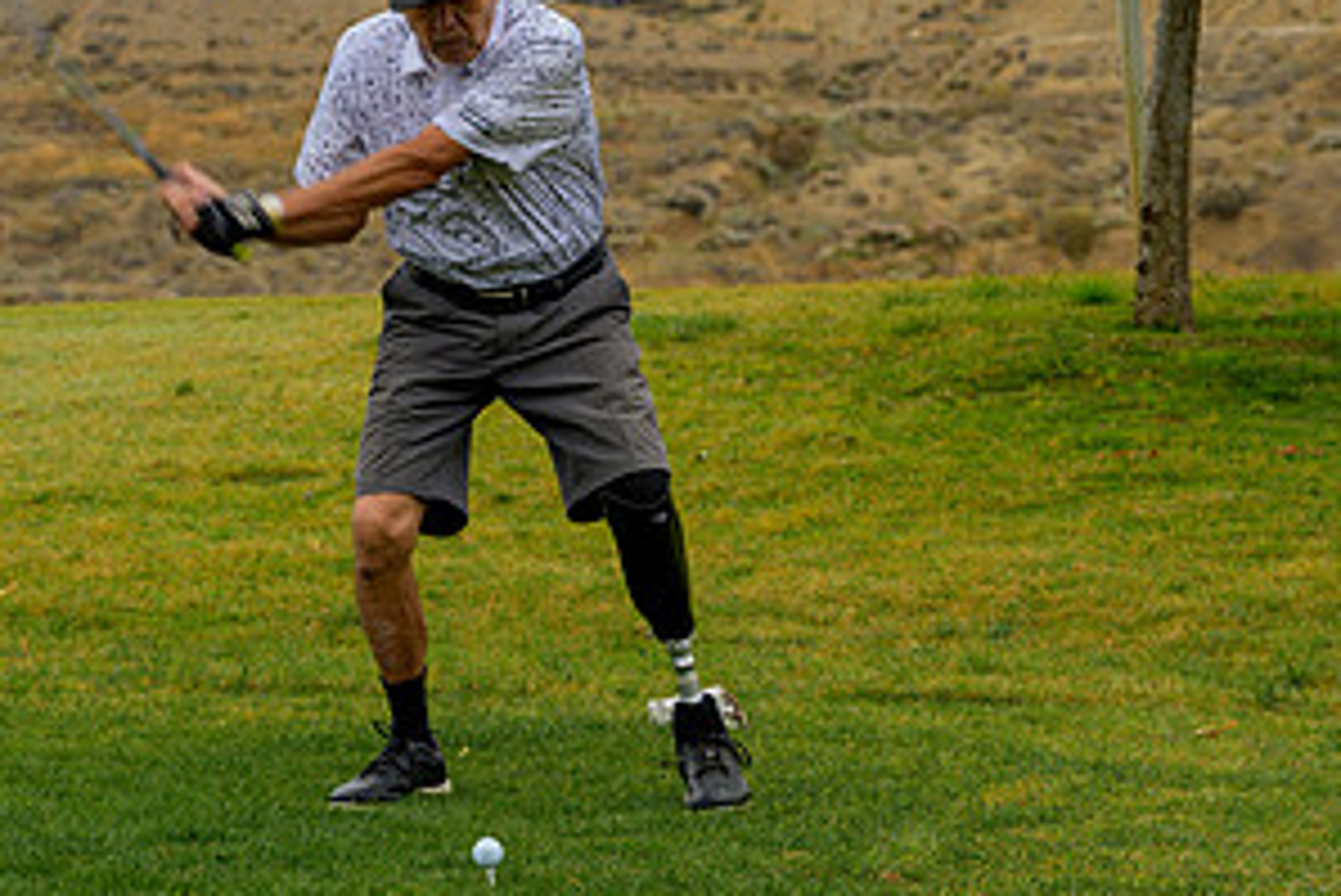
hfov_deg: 18.0
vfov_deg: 12.1
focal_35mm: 113
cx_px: 459
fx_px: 4211
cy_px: 196
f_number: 4
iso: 100
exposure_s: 1/200
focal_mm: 58
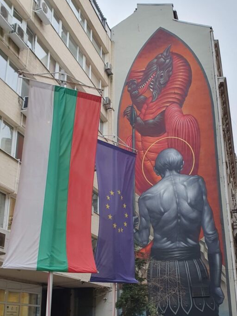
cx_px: 141
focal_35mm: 39
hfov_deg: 36.7
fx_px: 356
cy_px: 204
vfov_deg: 47.3
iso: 125
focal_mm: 4.32
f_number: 2.4
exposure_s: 1/100
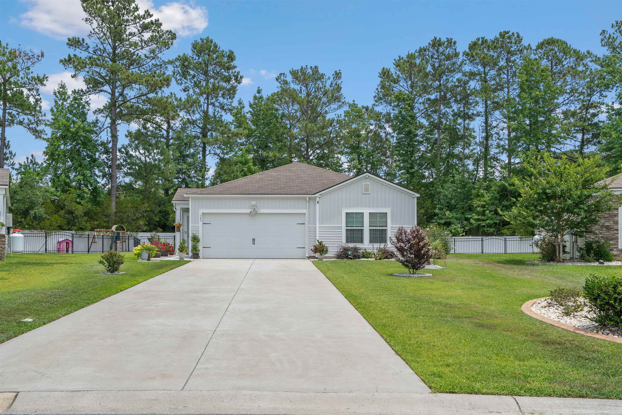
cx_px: 311
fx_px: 536
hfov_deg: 60.3
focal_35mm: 31
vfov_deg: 42.3
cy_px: 208
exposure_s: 1/250
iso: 200
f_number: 8
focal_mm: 31
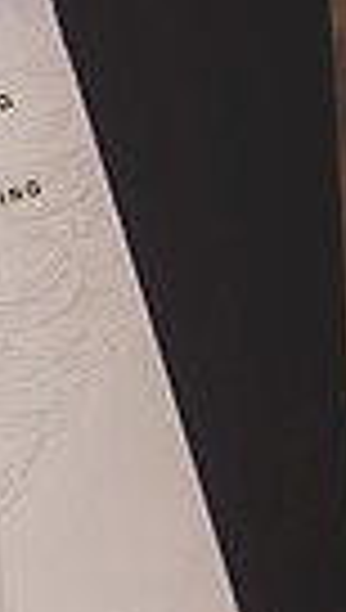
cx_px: -1072
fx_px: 2207
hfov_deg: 6.8
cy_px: 72
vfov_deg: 15.6
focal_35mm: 136
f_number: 2.8
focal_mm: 24
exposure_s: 1/125
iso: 100
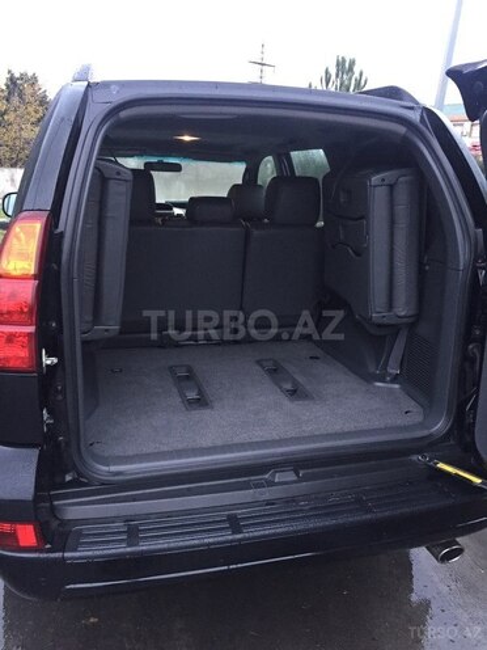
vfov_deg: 61.7
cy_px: 325
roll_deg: -3.0
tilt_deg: -13.7
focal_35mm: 29
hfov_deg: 48.2
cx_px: 244
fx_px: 544
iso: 250
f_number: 2.2
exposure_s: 1/20
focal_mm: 4.15
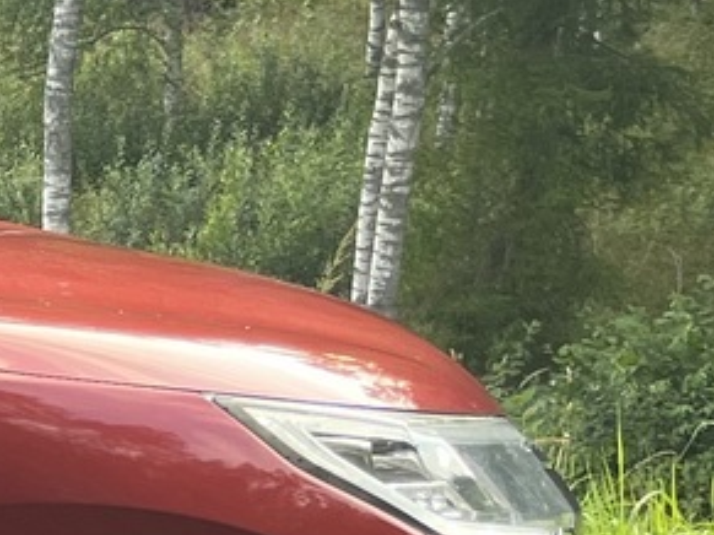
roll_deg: +2.2
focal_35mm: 143
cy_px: 641
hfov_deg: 11.1
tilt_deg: -16.3
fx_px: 2948
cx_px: -1114
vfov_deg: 10.2
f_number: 1.6
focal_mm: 5.1
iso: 64
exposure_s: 1/121
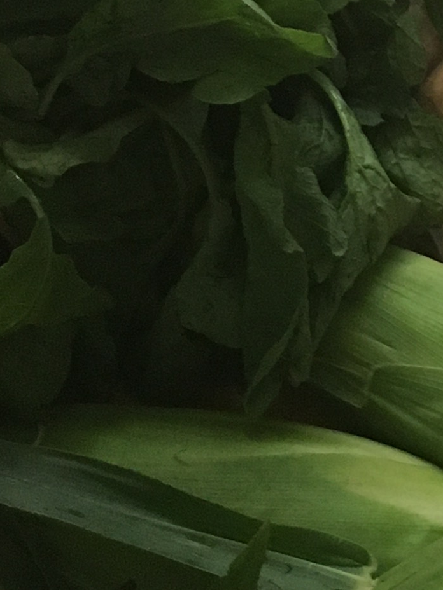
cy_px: 140
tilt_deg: -64.5
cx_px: 645
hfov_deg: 11.3
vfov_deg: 15.6
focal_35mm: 126
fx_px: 2150
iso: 200
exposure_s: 1/24
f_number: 2.2
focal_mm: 4.15
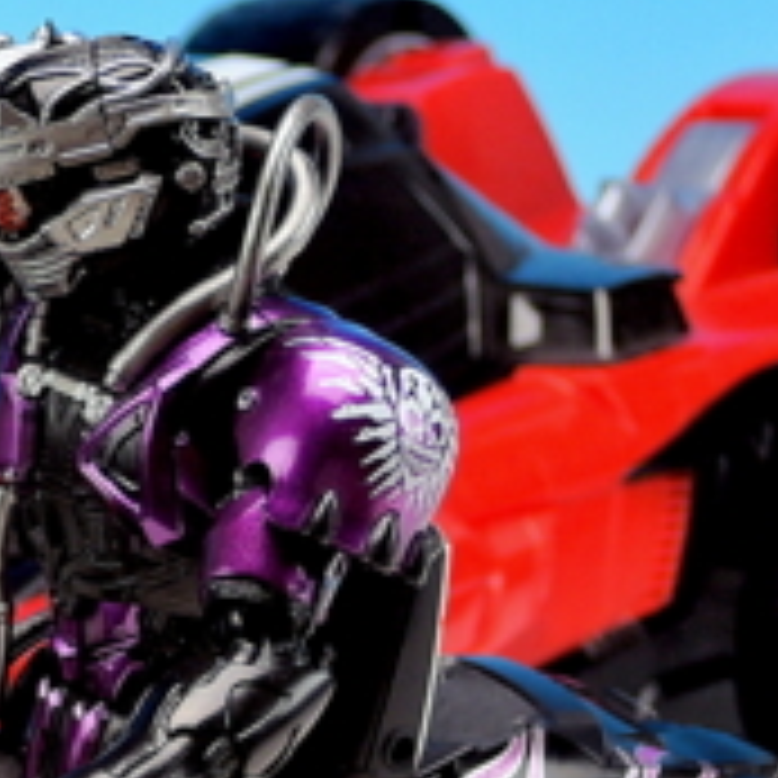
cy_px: 841
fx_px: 4297
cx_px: -135
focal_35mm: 169
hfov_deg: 10.2
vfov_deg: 10.2
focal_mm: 11.8
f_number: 3.5
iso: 80
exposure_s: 1/6
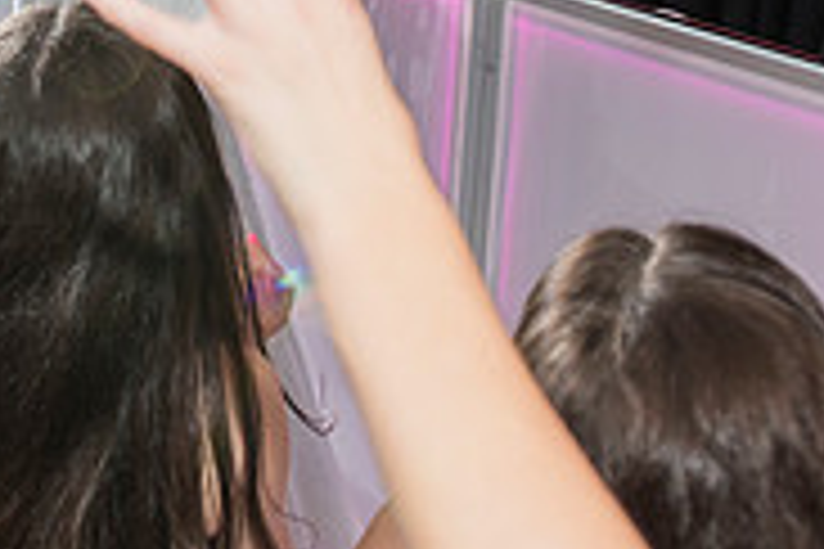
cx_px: -90
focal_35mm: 76
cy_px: -160
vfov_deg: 16.9
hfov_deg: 24.8
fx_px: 1739
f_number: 4
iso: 800
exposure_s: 1/100
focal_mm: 24
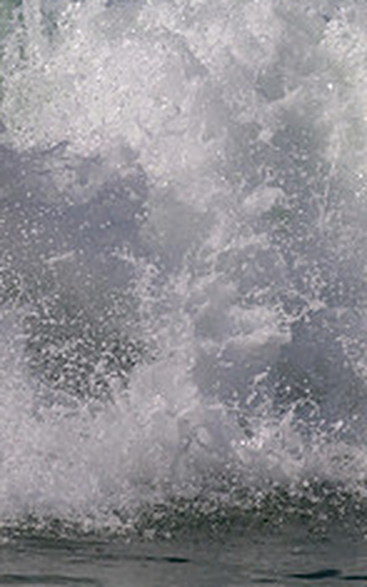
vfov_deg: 0.9
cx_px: -154
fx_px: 39008
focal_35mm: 2439
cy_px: 46
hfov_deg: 0.5
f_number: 11
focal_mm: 800
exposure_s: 1/2000
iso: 320
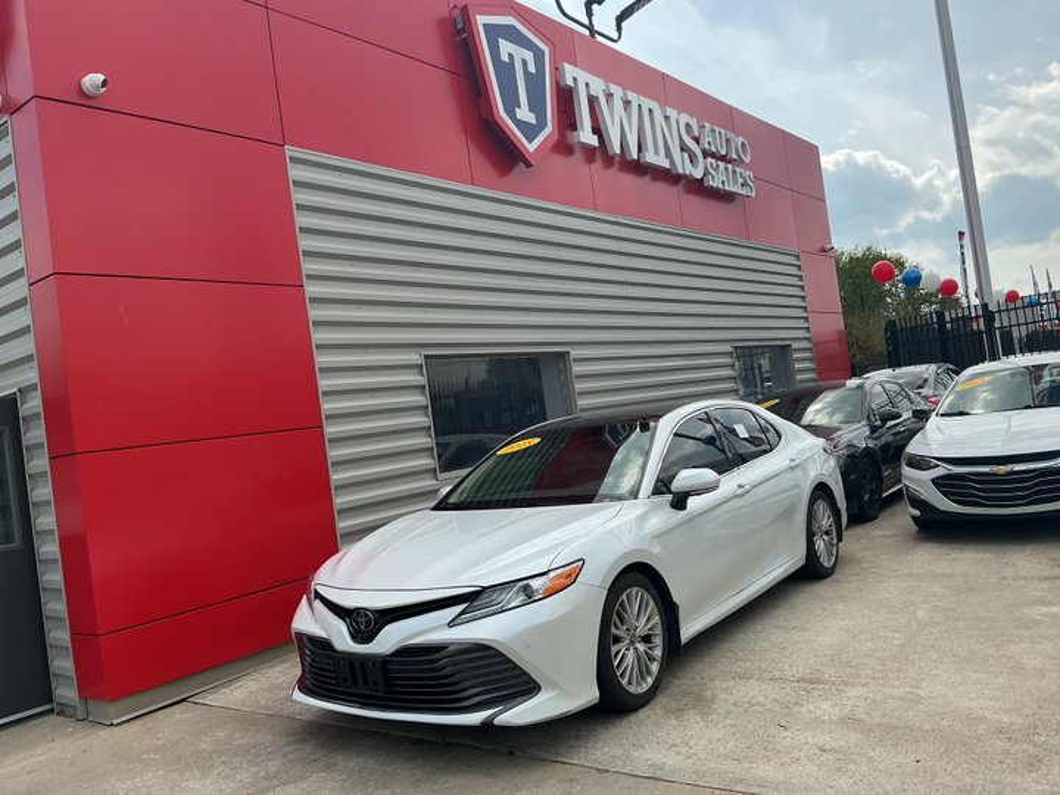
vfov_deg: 48.2
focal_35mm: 29
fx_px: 888
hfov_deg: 61.7
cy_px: 398
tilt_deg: +2.0
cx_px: 530
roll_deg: +8.0
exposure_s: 1/1451
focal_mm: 3
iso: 25
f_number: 1.8
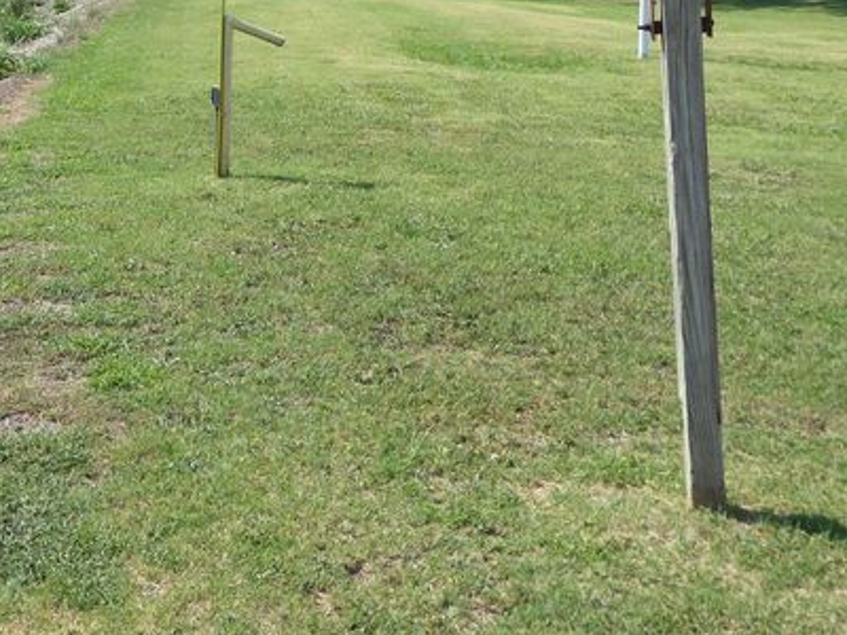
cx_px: 102
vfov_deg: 21.3
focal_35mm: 68
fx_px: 1664
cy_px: 106
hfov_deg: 27.6
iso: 80
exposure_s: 1/400
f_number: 3.6
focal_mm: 5.8
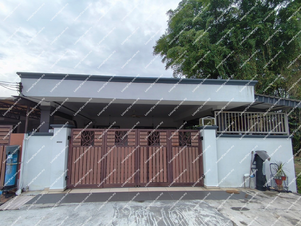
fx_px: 130
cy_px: 113
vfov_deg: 81.7
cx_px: 150
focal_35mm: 15
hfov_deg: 98.2
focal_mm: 1.65
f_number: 2.2
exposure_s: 1/388
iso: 50
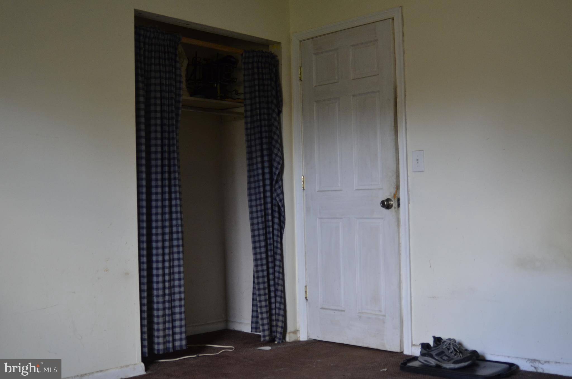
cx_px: 286
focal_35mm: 42
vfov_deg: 31.7
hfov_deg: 46.5
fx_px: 666
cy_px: 190
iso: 800
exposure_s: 1/60
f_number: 4
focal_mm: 28
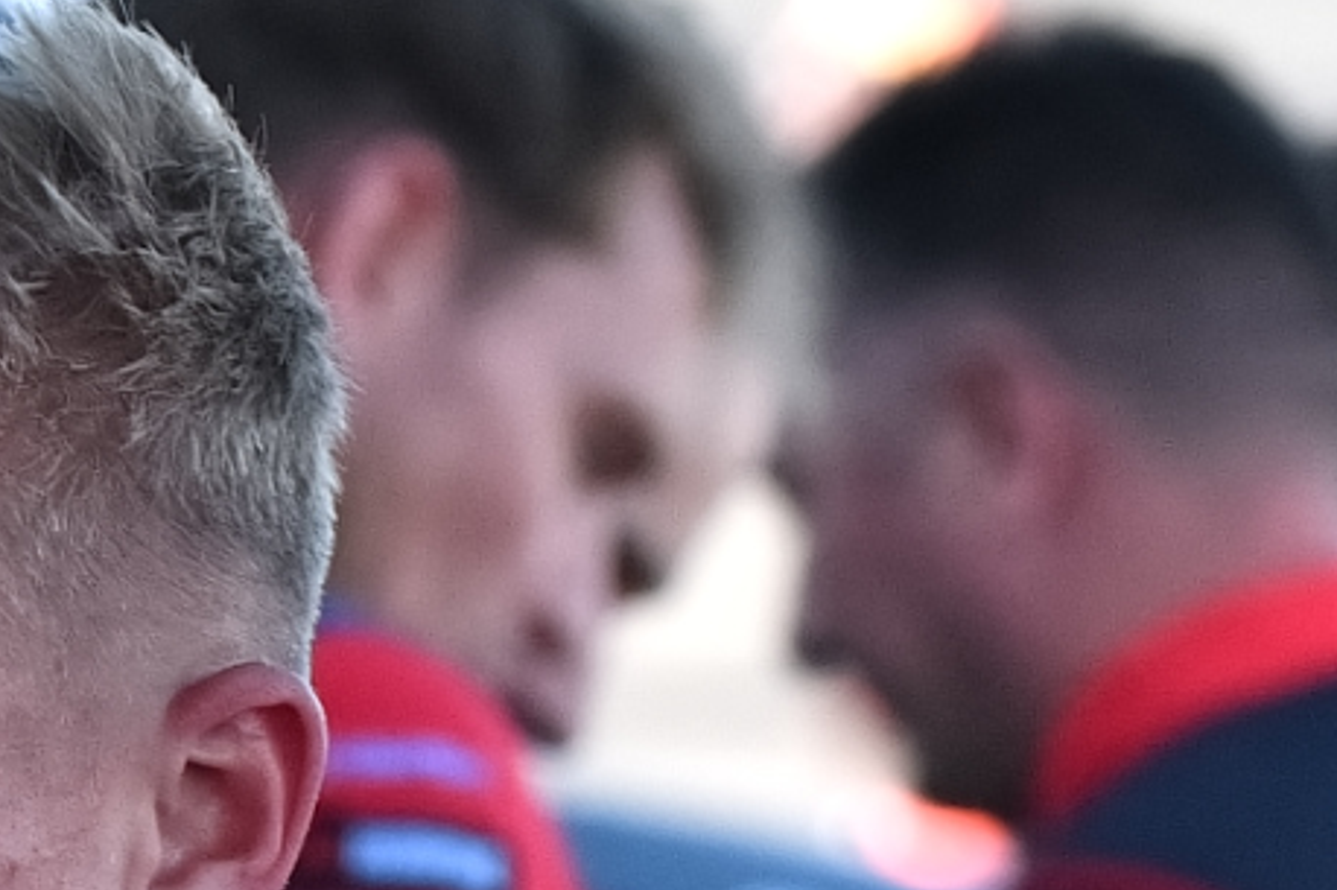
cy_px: 1729
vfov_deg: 1.6
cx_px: 102
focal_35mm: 852
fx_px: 31629
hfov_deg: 2.4
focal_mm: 130
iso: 800
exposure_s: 1/800
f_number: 6.3
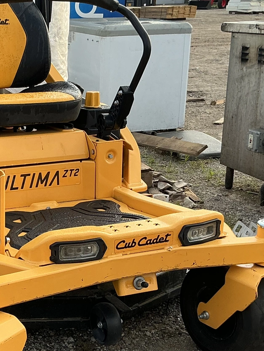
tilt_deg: -20.5
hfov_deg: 21.4
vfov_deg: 28.8
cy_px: 232
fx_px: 681
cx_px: 24
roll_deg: -0.1
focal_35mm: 67
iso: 20
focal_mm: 3
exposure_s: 1/210
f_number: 1.8
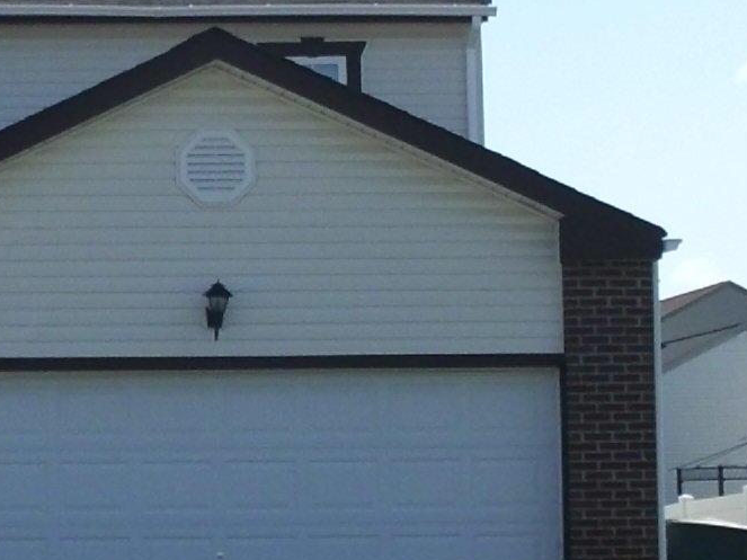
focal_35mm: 139
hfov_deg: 13.7
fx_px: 2999
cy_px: 285
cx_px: -229
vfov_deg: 10.7
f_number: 7.3
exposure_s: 1/250
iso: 64
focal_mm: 6.3
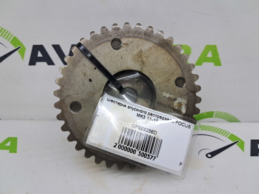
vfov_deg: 51.3
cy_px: 97
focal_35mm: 27
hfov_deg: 65.4
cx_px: 130
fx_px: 202
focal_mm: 4
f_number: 1.8
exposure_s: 1/60
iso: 50
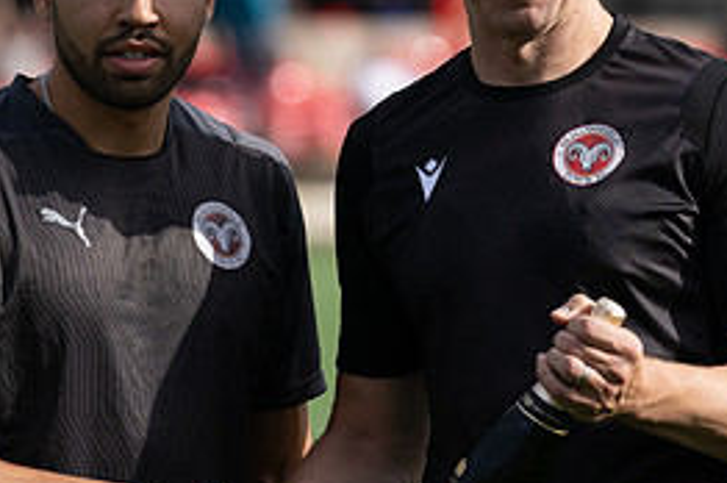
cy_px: 194
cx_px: 441
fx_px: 9016
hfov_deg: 4.6
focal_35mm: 447
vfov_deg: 3.1
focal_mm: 135
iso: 400
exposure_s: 1/8000
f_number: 2.8
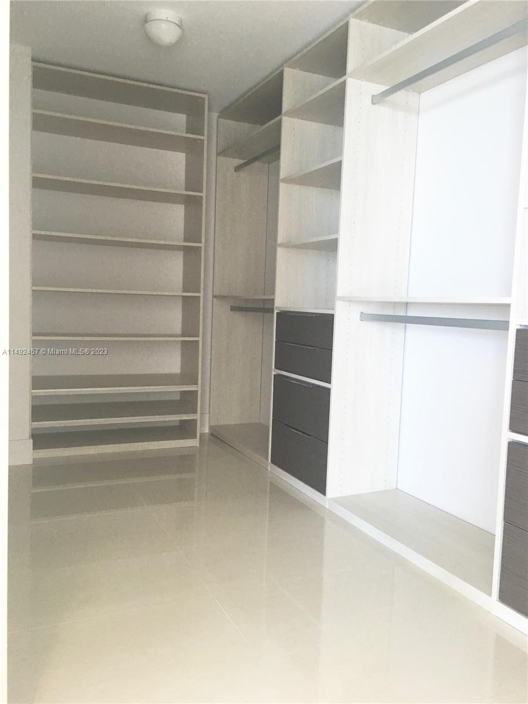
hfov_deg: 48.2
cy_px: 352
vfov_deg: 61.7
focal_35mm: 29
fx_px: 590
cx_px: 264
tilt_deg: -4.2
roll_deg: -2.2
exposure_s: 1/30
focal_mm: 4.15
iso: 80
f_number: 2.2
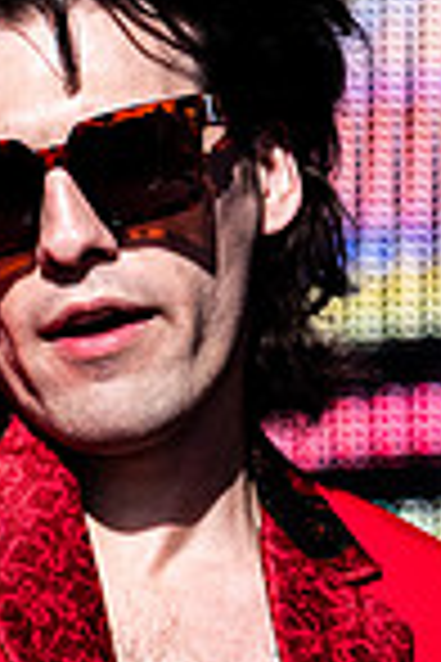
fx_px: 16646
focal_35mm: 906
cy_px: 370
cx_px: 113
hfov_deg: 1.5
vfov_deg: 2.3
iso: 640
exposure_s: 1/6400
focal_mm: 160
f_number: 4.5
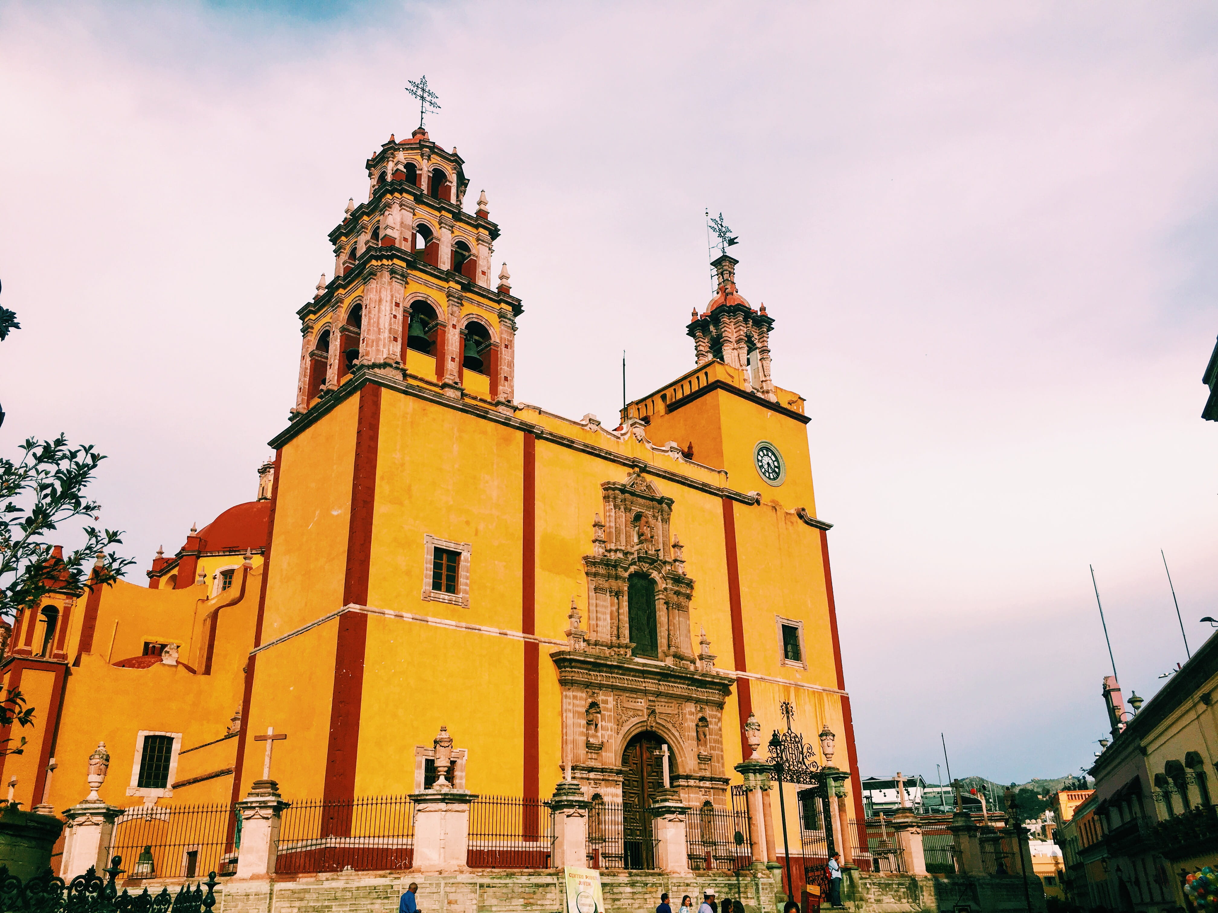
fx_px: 1020
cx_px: 609
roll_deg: +2.5
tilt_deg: +24.5
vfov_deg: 48.2
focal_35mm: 29
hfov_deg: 61.7
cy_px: 456
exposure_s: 1/2481
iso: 25
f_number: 2.2
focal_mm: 4.15
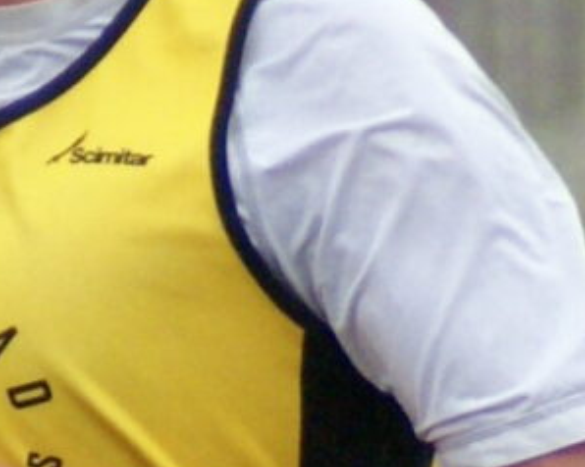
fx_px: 48239
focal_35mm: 2788
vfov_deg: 0.6
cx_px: 225
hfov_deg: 0.7
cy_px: 1056
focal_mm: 230
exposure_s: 1/250
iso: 800
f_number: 5.6
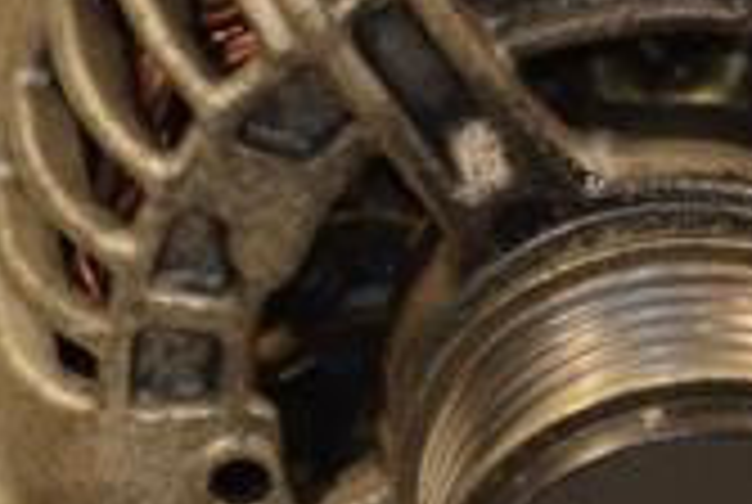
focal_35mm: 484
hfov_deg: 4.3
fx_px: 10128
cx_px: 549
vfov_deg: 2.9
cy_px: 194
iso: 800
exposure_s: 1/100
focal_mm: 90
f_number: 5.6
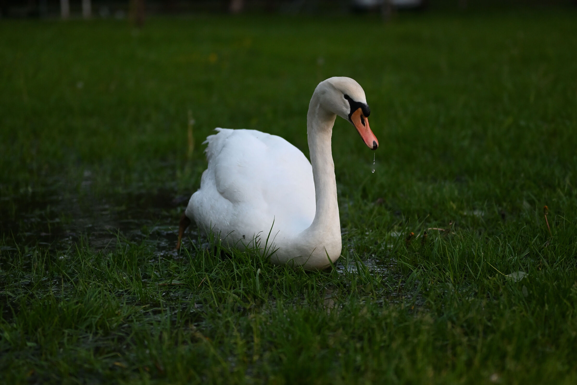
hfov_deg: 27.0
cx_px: 288
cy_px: 192
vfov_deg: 18.2
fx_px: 1202
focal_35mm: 75
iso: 1250
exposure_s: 1/500
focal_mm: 50
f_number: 1.8
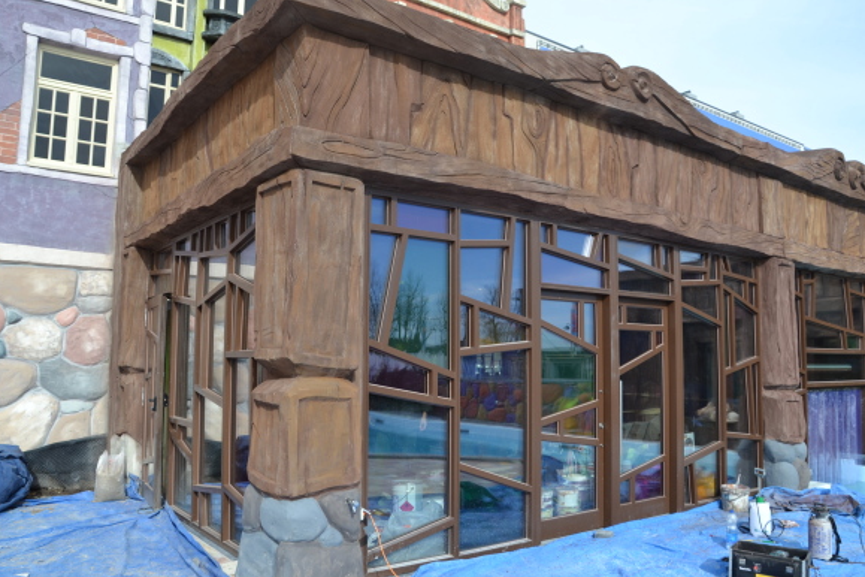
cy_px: 288
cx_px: 429
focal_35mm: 28
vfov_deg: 46.4
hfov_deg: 65.5
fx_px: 673
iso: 100
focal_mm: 18
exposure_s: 1/200
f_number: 7.1
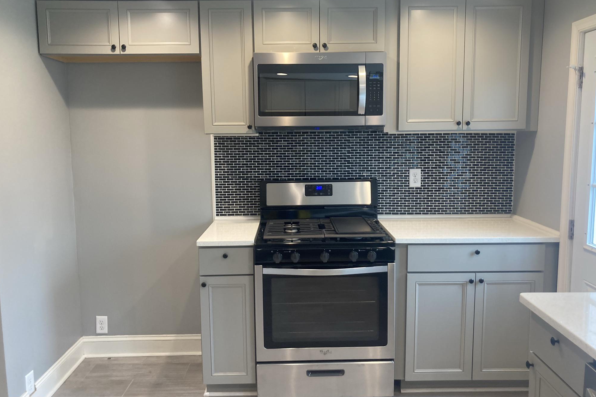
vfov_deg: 43.6
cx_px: 300
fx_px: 497
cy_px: 192
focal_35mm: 30
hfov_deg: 61.9
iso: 125
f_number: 1.8
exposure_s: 1/60
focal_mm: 3.99
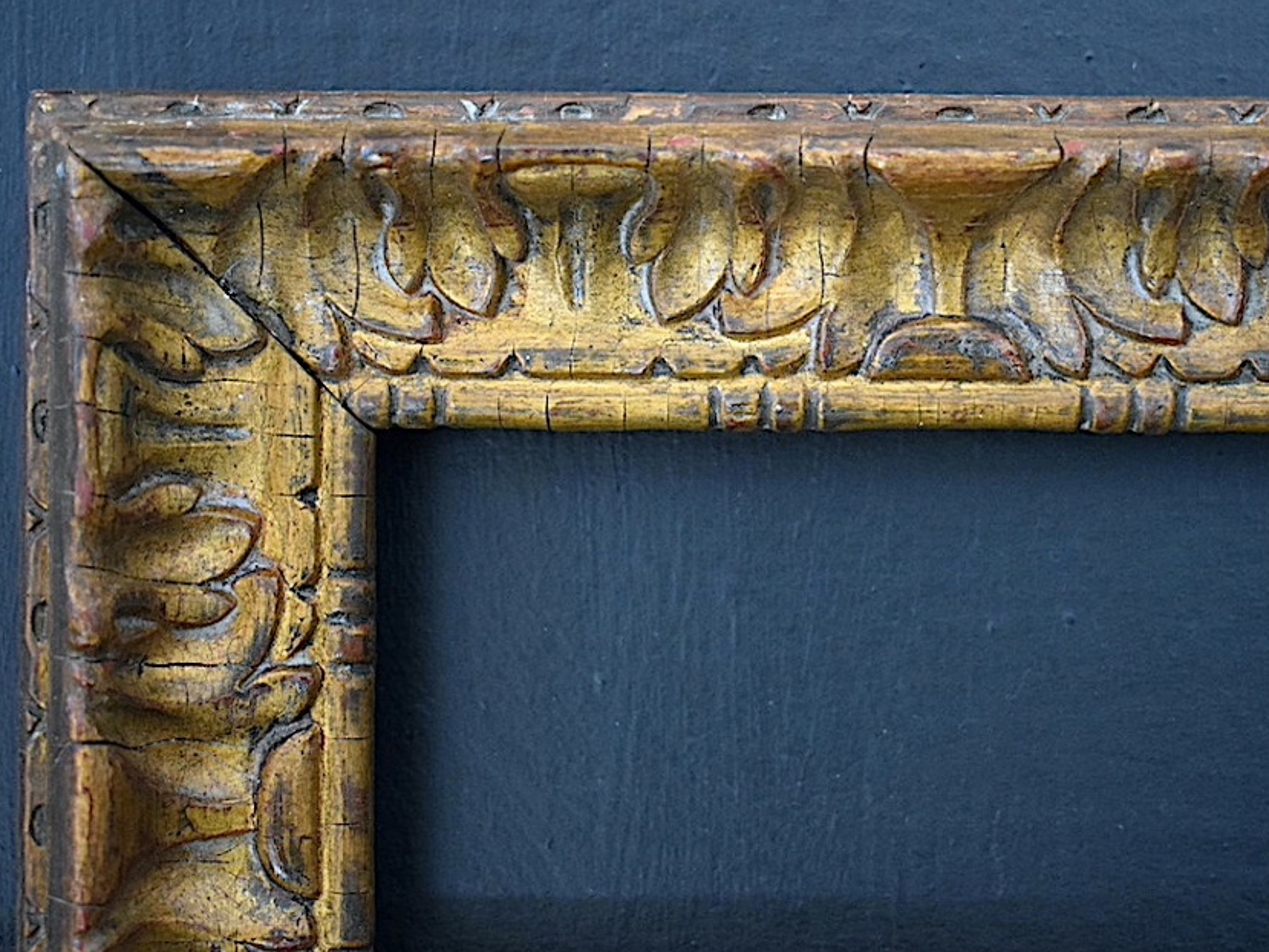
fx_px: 2603
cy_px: 421
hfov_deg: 27.1
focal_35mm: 71
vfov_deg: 20.7
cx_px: 897
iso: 3200
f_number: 4.5
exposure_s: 1/60
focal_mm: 34
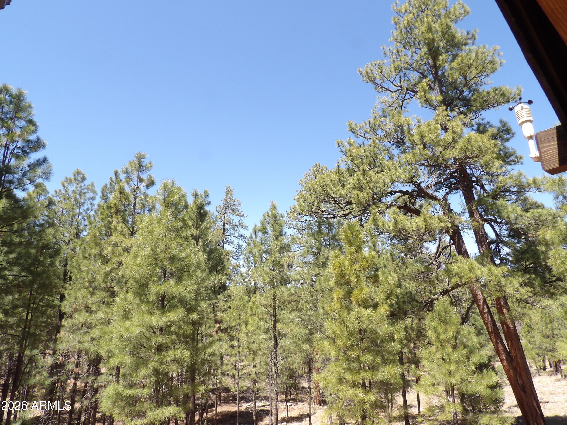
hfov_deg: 71.6
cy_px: 212
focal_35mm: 24
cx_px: 284
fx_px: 393
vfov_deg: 56.8
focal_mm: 4.3
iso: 100
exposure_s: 1/122
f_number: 5.6
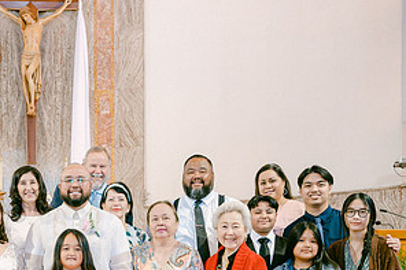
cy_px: 304
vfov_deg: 19.9
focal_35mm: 65
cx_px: 73
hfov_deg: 30.1
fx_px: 733
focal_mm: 28
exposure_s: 1/100
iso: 1600
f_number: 4
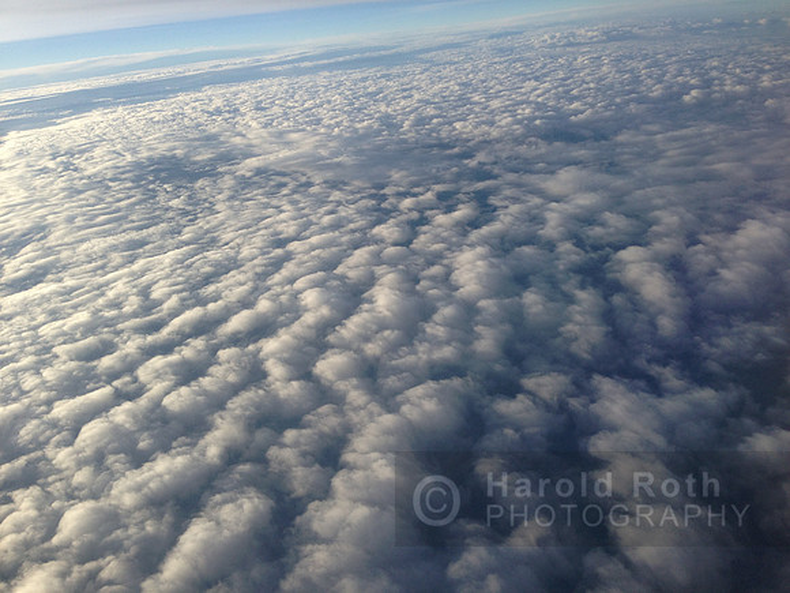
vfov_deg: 42.9
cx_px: 395
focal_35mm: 33
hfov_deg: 55.4
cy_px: 296
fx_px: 753
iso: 50
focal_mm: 4.13
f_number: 2.4
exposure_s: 1/874
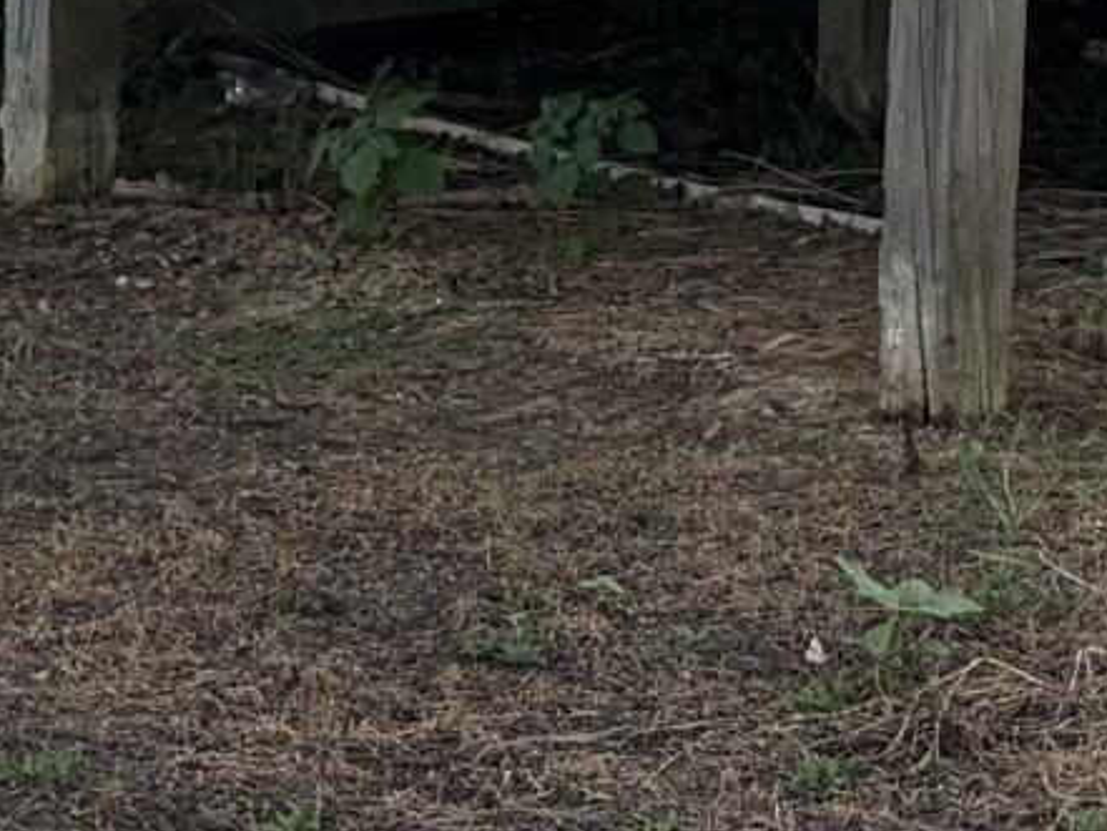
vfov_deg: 7.8
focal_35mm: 177
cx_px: 1471
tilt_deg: +4.9
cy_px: -1085
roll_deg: +0.1
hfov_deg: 10.9
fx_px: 5662
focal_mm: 5.96
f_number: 1.6
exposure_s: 1/4329
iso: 64
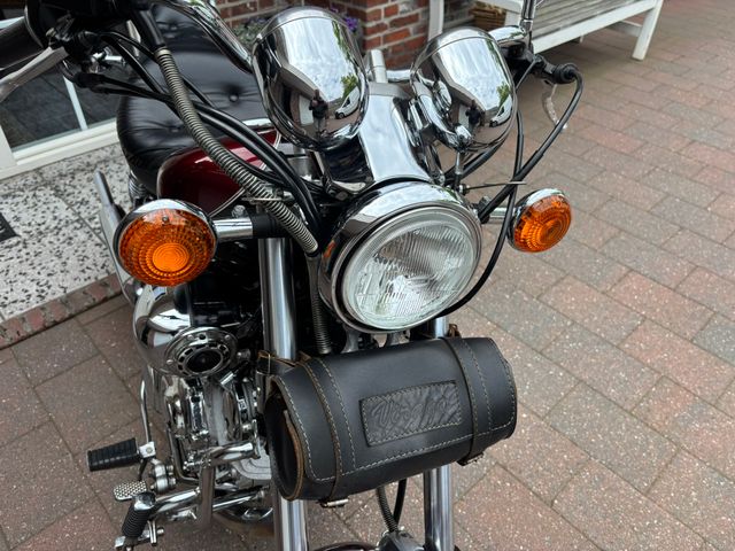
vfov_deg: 53.1
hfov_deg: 67.3
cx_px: 368
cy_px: 276
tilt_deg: -40.2
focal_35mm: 26
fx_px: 552
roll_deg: -0.1
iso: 50
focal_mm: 5.96
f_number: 1.6
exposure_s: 1/707
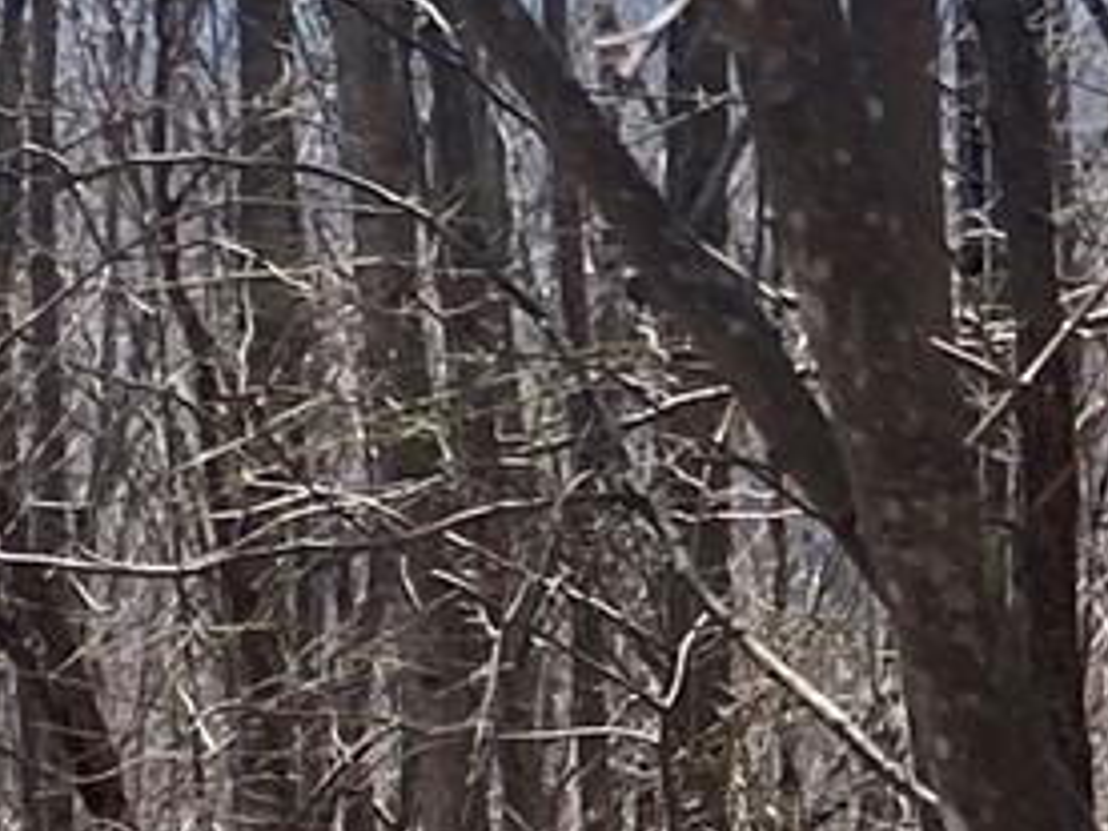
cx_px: 2521
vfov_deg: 7.6
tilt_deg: -1.5
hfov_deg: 9.3
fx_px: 6178
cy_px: -173
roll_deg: +1.3
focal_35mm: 193
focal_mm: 4.25
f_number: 1.8
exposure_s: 1/1543
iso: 32
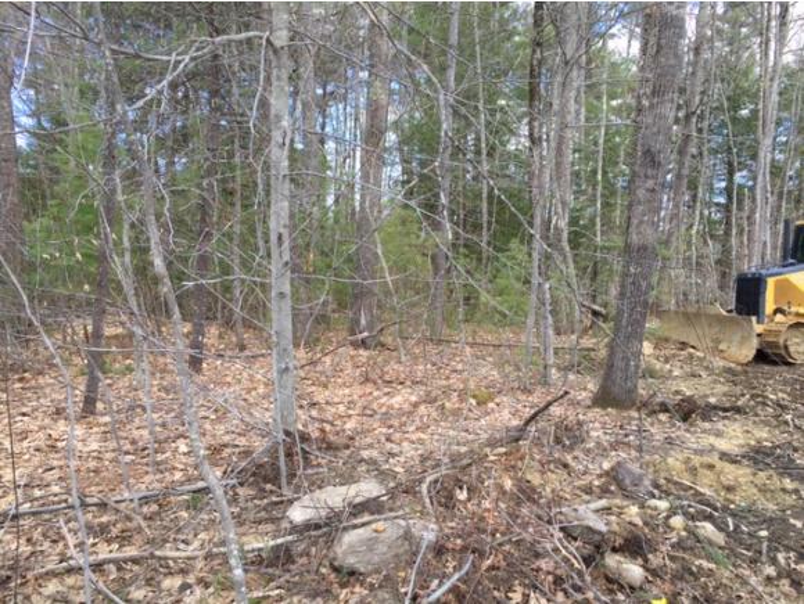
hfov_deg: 61.6
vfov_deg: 48.3
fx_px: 674
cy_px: 302
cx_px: 402
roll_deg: -1.1
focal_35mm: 29
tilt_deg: -2.2
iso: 32
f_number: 2.2
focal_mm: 4.15
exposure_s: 1/280
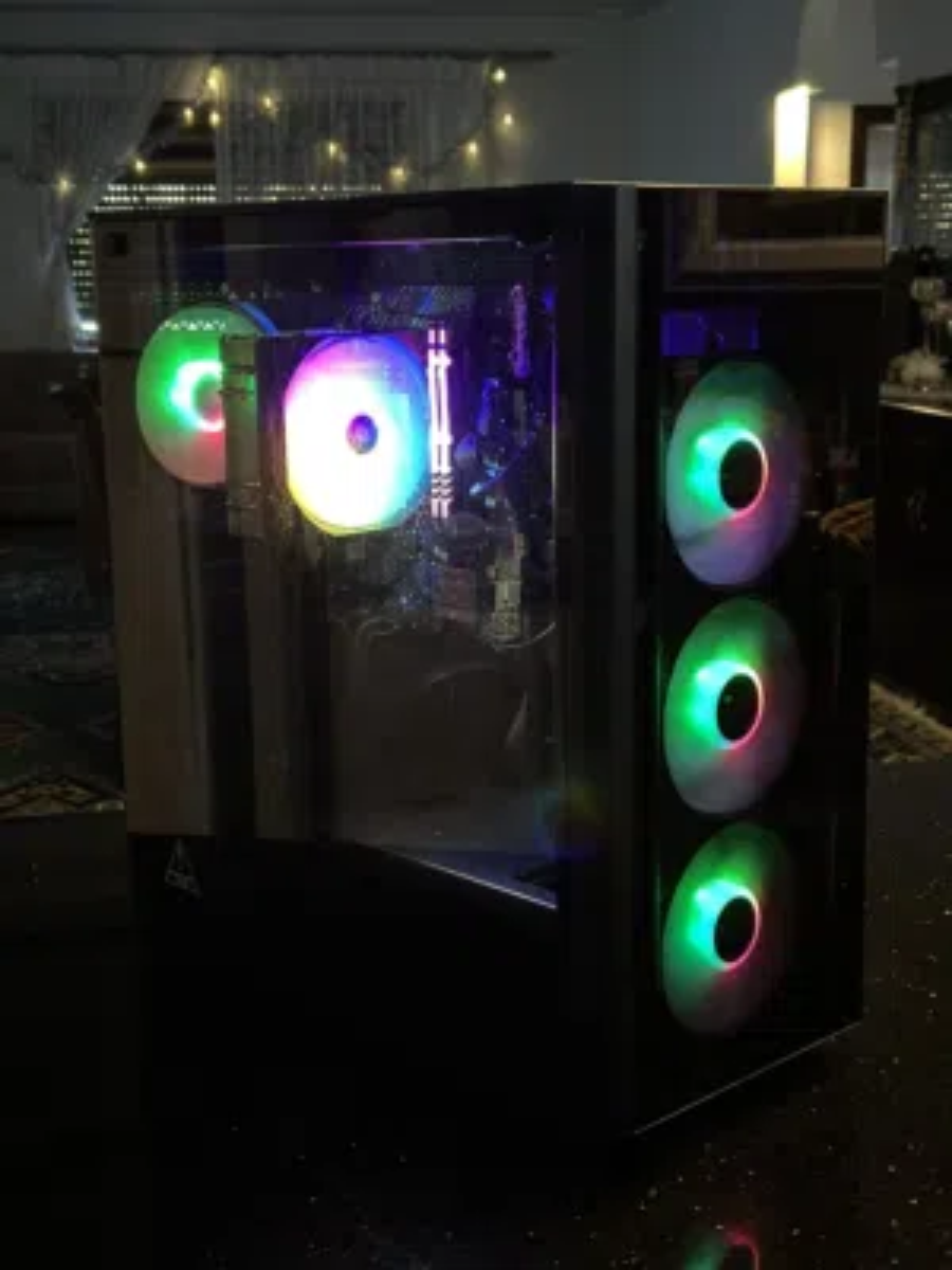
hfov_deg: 30.3
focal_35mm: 48
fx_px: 1760
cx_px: 476
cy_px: 635
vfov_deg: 39.7
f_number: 1.78
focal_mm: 6.86
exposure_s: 1/14
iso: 1000
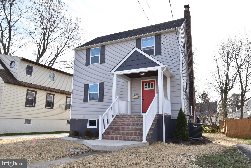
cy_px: 84
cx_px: 126
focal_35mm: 26
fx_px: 178
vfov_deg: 50.4
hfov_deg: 70.4
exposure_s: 1/125
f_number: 13
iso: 400
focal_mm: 17
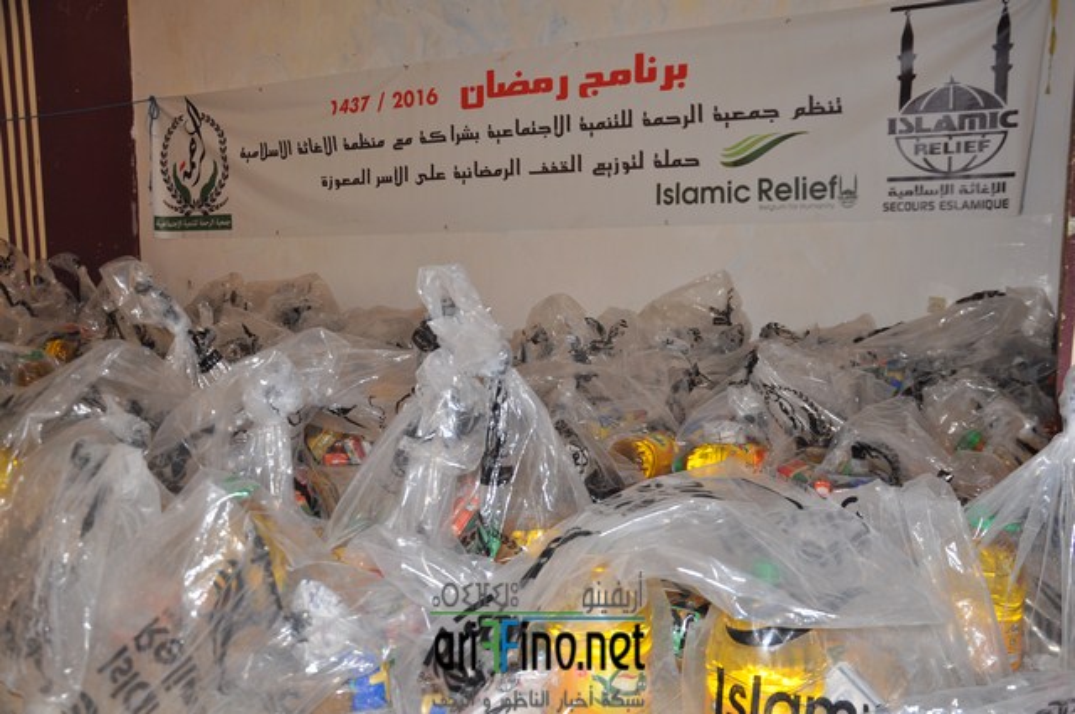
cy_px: 357
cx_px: 538
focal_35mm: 32
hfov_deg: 59.6
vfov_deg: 41.6
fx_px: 939
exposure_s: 1/60
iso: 320
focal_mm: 21
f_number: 3.8
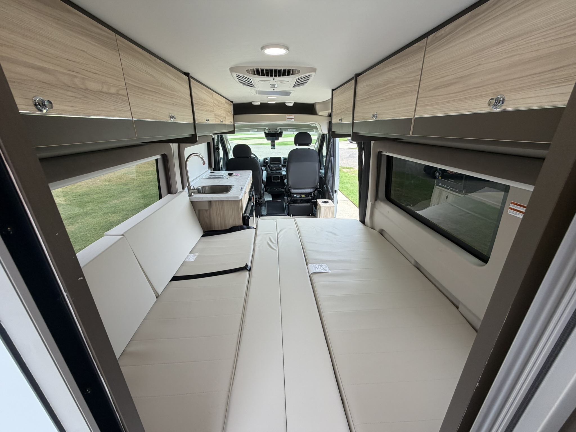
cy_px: 216
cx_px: 288
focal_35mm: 14
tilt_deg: -22.5
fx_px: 233
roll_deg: +0.2
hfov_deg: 102.1
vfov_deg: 85.7
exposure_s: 1/121
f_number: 2.2
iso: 64
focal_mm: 2.22
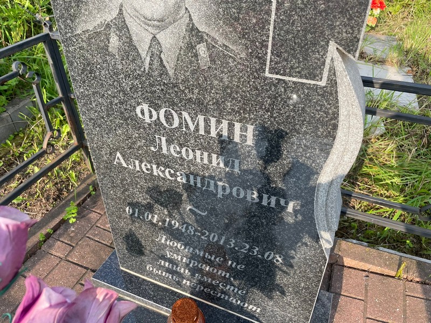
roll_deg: +1.5
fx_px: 324
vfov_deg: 53.1
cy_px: 162
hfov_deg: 67.3
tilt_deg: -37.4
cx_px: 216
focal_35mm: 26
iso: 32
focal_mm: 4.2
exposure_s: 1/682
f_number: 1.6
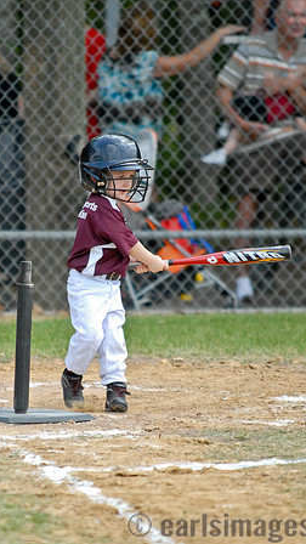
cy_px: 272
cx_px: 131
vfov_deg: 6.8
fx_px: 4558
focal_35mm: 316
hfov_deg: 3.8
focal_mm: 200
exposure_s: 1/5000
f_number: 2.8
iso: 800
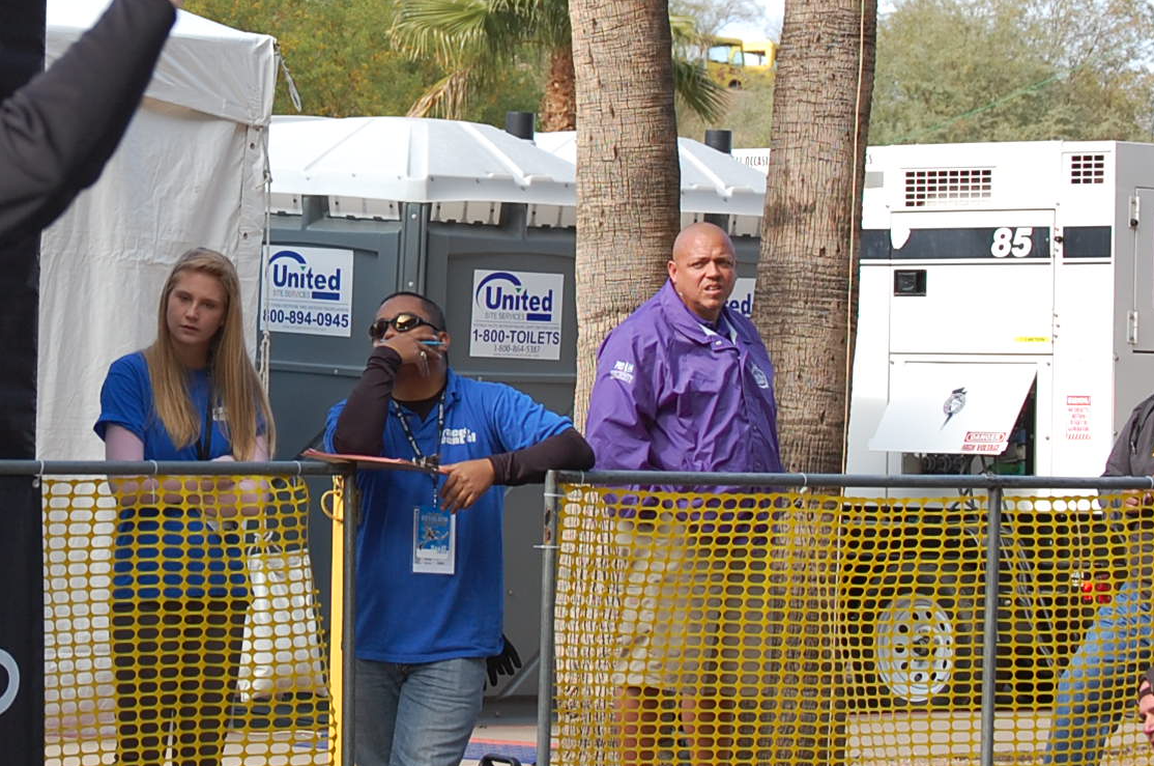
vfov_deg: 8.2
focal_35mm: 167
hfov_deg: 12.2
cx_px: 156
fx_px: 5345
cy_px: 127
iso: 320
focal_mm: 55
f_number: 5.6
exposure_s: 1/500
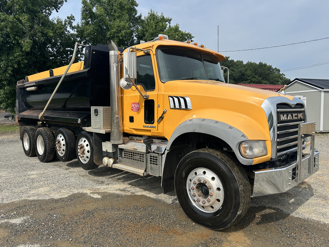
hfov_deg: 67.3
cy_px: 124
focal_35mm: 26
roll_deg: -1.4
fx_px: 247
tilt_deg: -4.4
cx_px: 164
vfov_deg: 53.1
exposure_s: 1/3704
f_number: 1.5
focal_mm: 5.7
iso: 50
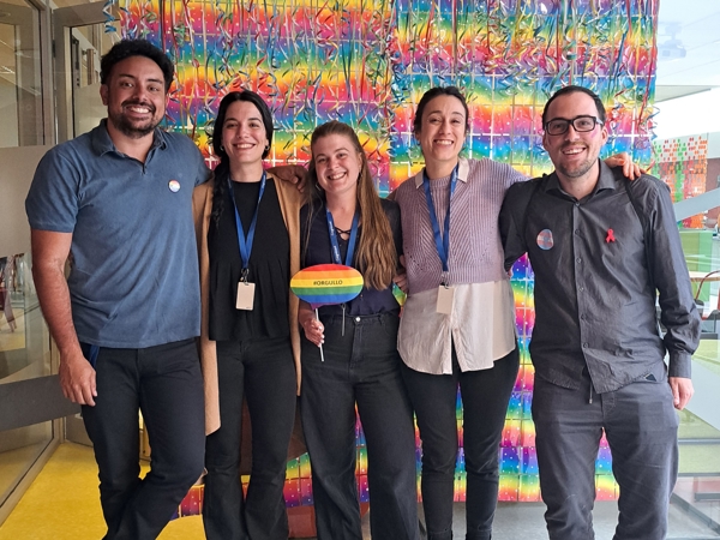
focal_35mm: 24
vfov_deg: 56.8
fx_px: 499
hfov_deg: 71.6
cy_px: 270
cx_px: 360
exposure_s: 1/50
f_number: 1.8
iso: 200
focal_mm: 5.23
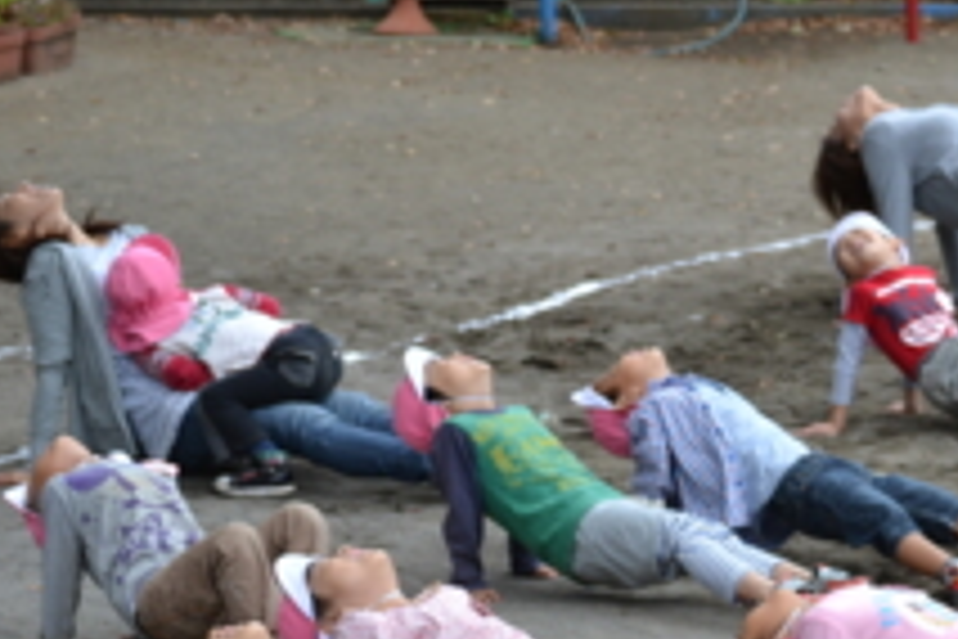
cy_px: 484
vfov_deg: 8.8
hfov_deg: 13.2
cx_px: 810
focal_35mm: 155
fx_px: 4123
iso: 250
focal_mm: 55
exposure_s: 1/125
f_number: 5.6
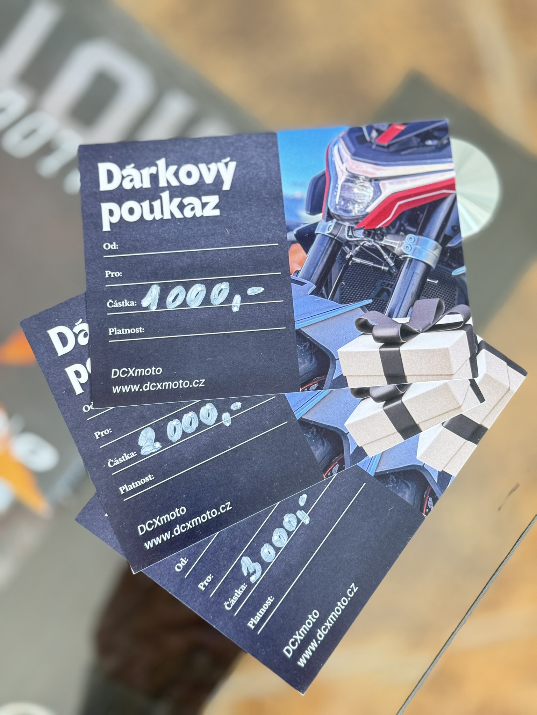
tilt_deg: -80.0
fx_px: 993
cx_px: 268
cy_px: 358
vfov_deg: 39.7
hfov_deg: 30.3
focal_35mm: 48
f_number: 1.78
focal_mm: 6.76
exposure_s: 1/31
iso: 250
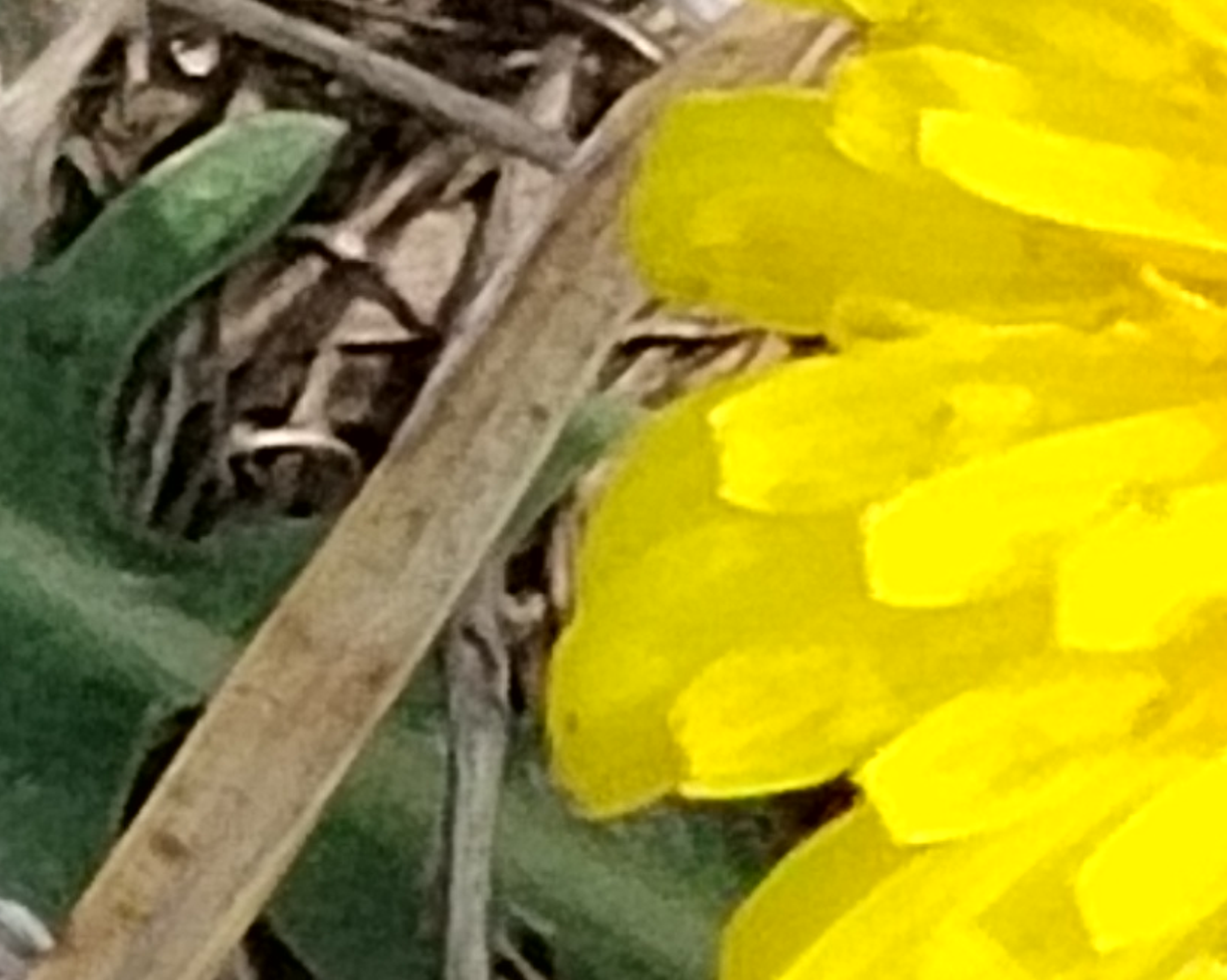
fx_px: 37422
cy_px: 1147
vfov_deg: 1.5
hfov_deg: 1.9
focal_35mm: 1031
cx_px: 1179
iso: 384
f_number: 1.9
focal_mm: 5.52
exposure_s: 1/2000
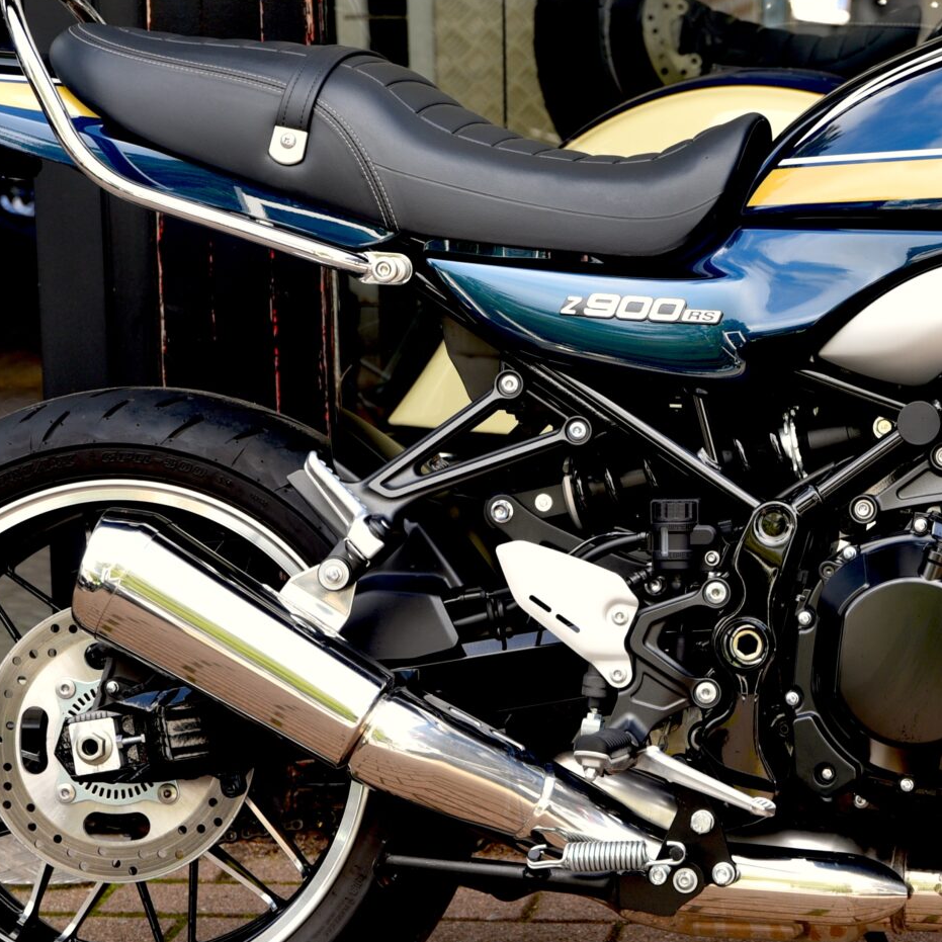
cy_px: 397
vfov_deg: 11.5
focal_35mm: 152
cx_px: 960
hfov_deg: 11.4
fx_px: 4680
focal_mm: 65
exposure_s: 1/80
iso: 100
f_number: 4.5
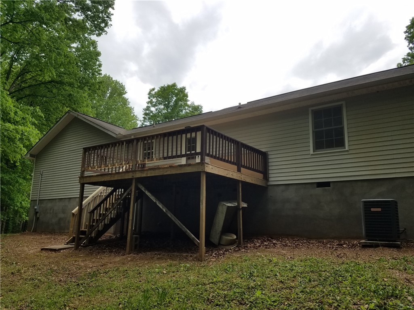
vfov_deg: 53.1
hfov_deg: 67.3
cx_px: 207
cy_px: 155
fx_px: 311
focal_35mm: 26
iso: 50
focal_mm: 4.2
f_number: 1.7
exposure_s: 1/1736
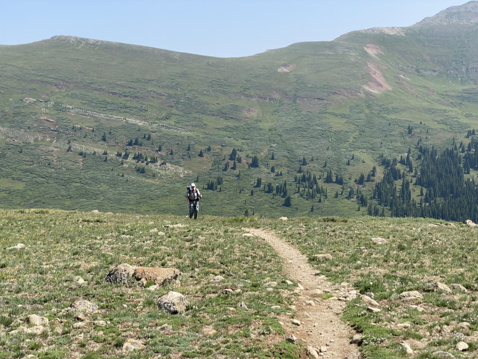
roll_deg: +1.4
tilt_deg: -6.3
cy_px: 180
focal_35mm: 52
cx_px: 239
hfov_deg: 36.8
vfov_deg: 28.0
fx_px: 718
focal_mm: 6
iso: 20
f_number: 2
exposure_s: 1/1546
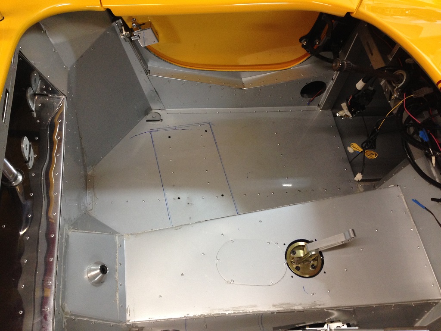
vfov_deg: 42.9
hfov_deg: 55.4
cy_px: 166
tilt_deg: -59.2
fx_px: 420
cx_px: 220
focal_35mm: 33
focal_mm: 4.12
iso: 160
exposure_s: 1/20
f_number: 2.4
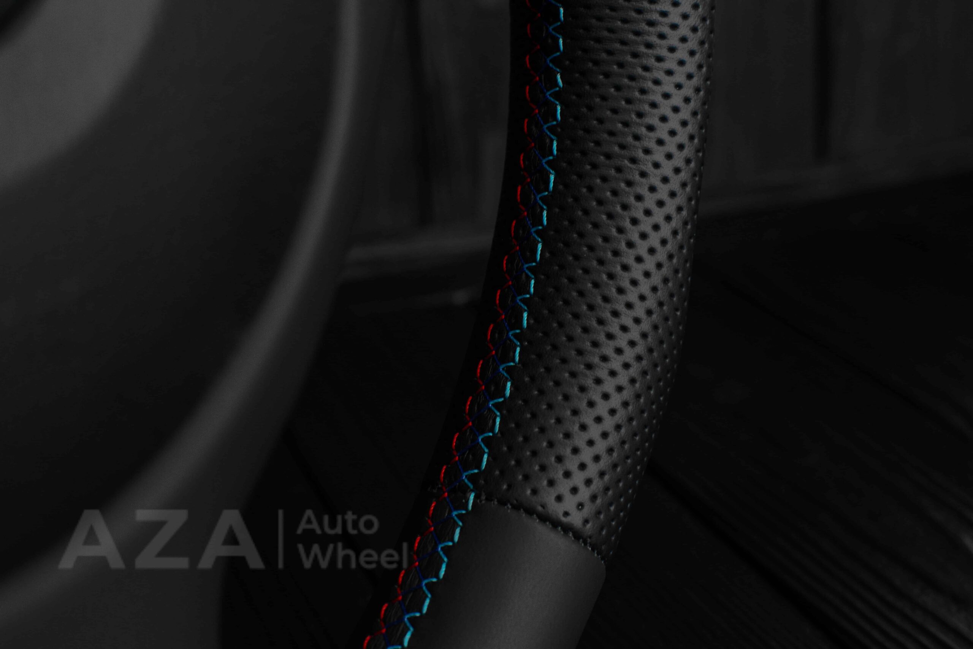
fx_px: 1419
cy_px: 324
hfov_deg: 37.8
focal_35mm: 52
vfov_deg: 25.8
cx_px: 486
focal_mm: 35
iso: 500
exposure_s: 1/125
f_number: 6.3
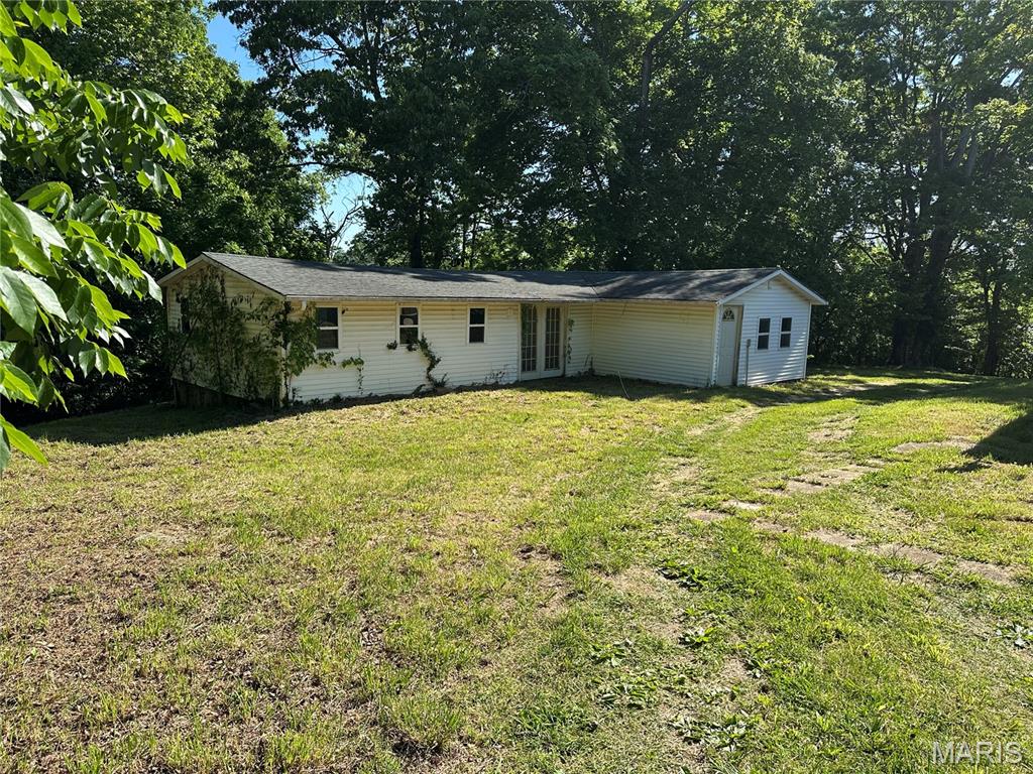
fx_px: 716
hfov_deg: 71.6
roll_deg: -1.5
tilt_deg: -7.1
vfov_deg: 56.8
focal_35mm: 24
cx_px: 516
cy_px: 387
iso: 80
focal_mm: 6.86
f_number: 1.78
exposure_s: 1/2155
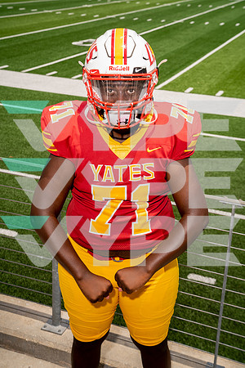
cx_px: 122
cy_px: 184
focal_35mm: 50
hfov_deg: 27.0
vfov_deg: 39.6
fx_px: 510
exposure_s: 1/250
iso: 100
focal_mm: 50
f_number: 7.1
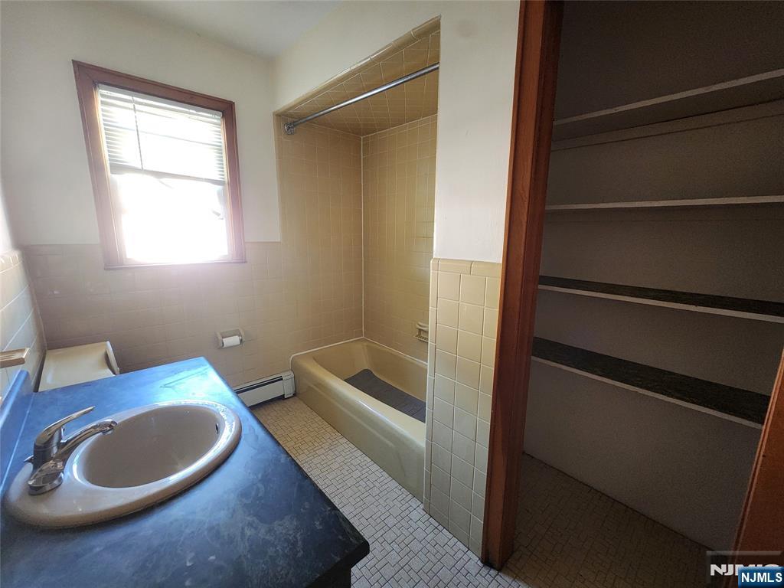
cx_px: 392
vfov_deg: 89.9
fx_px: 294
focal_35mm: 13
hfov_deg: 106.2
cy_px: 294
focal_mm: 2.2
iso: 320
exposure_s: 1/30
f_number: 2.2
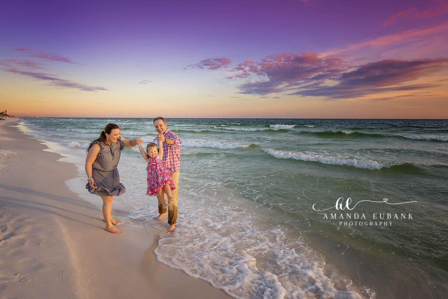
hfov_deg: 79.9
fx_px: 268
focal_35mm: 22
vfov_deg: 58.4
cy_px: 150
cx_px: 224
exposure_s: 1/2000
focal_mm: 21.5
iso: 320
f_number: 2.8
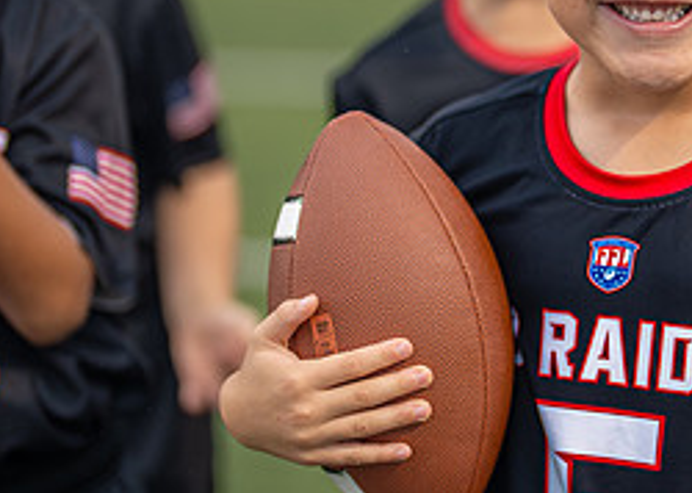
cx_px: 698
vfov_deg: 9.6
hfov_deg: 13.3
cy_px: 141
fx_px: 2925
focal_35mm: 149
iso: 100
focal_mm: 50
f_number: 1.2
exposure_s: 1/500
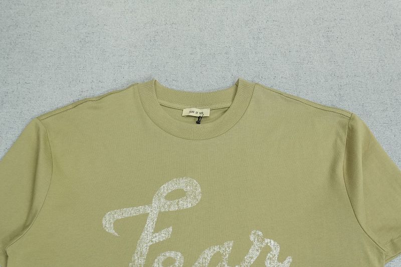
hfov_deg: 47.9
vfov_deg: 33.0
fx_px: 451
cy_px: 134
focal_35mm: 40
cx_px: 200
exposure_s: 1/160
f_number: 8
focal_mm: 27
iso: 1000
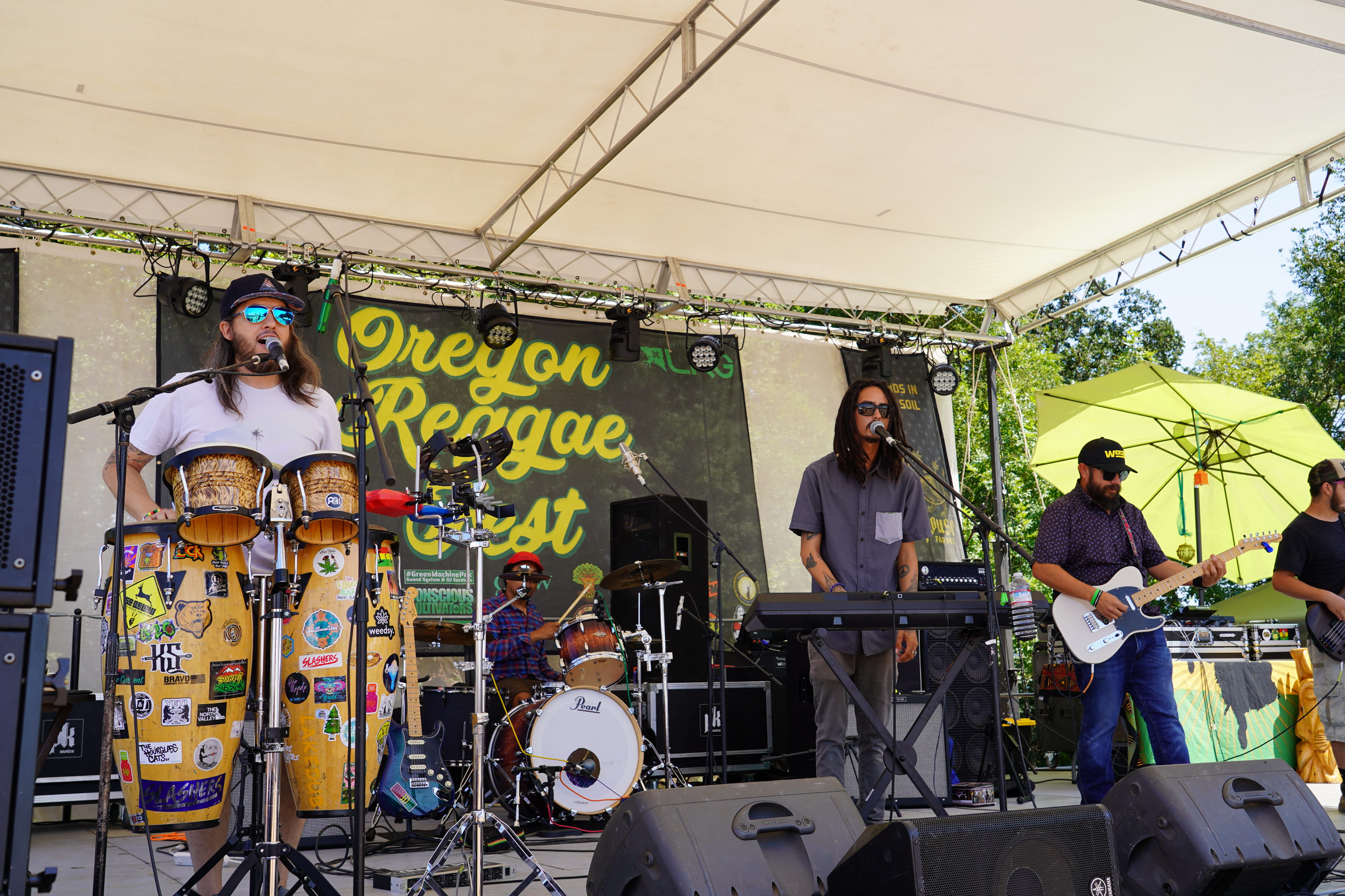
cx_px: 672
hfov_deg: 51.9
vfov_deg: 35.9
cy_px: 448
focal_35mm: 37
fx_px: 1382
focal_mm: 37
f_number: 7.1
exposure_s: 1/100
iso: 100
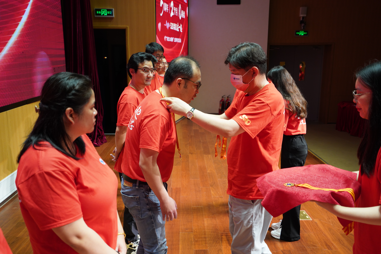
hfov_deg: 54.4
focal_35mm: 35
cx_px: 190
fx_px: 370
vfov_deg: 37.9
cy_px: 127
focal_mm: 35
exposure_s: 1/200
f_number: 4
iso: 1000
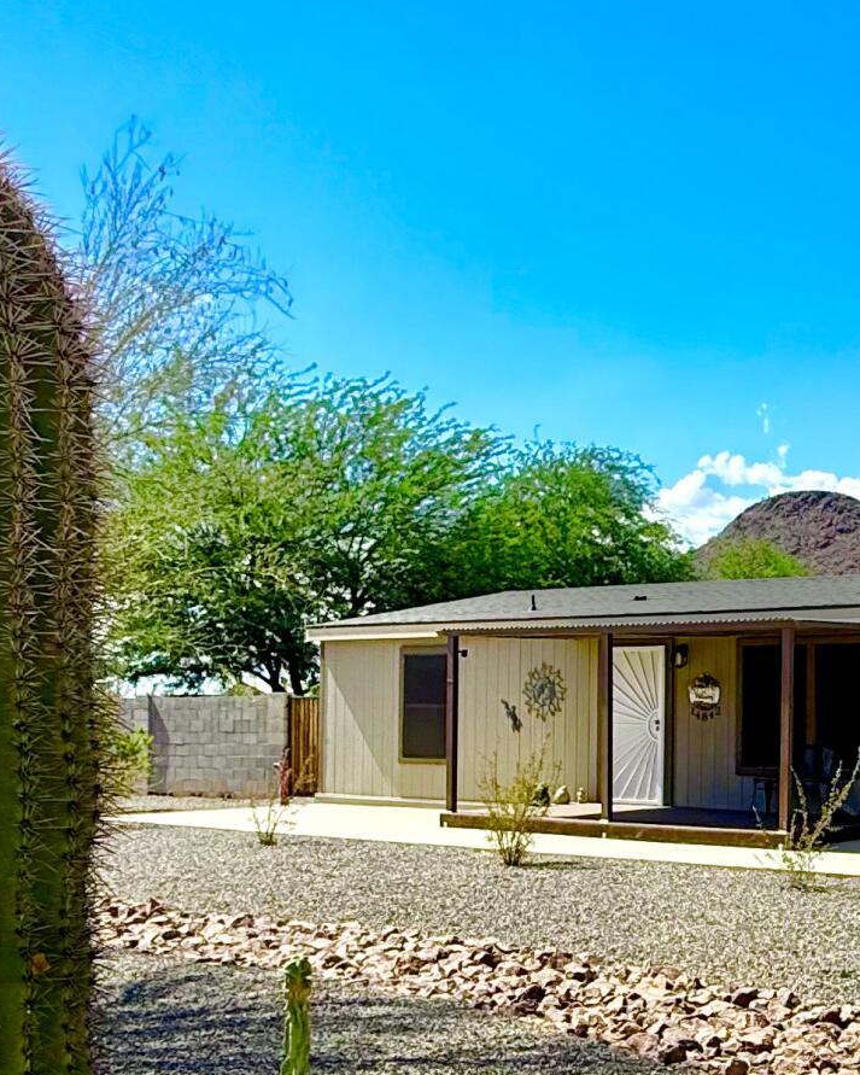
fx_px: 1463
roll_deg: -0.1
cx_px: 808
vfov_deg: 39.8
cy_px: 723
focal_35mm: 46
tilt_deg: +0.7
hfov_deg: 30.9
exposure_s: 1/2024
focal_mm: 2.22
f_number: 2.2
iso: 50
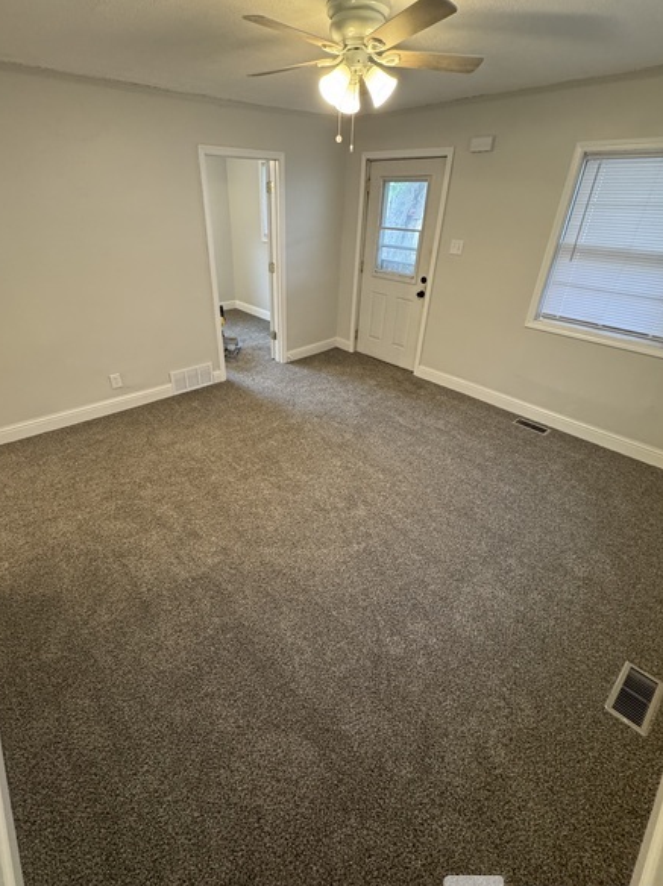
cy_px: 430
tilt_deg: -30.7
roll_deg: +0.4
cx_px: 310
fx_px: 409
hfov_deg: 77.9
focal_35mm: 16
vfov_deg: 94.5
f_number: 2.2
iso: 320
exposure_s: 1/60
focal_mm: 2.22
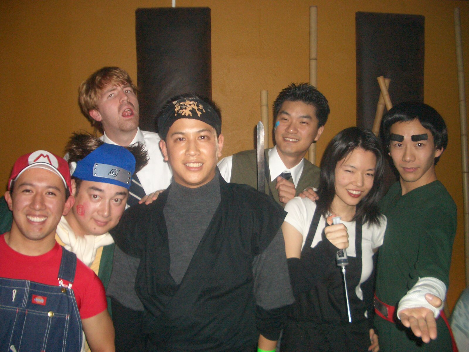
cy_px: 176
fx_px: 474
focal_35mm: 35
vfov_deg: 40.7
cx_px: 234
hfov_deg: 52.6
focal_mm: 5.8
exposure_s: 1/60
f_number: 2.6
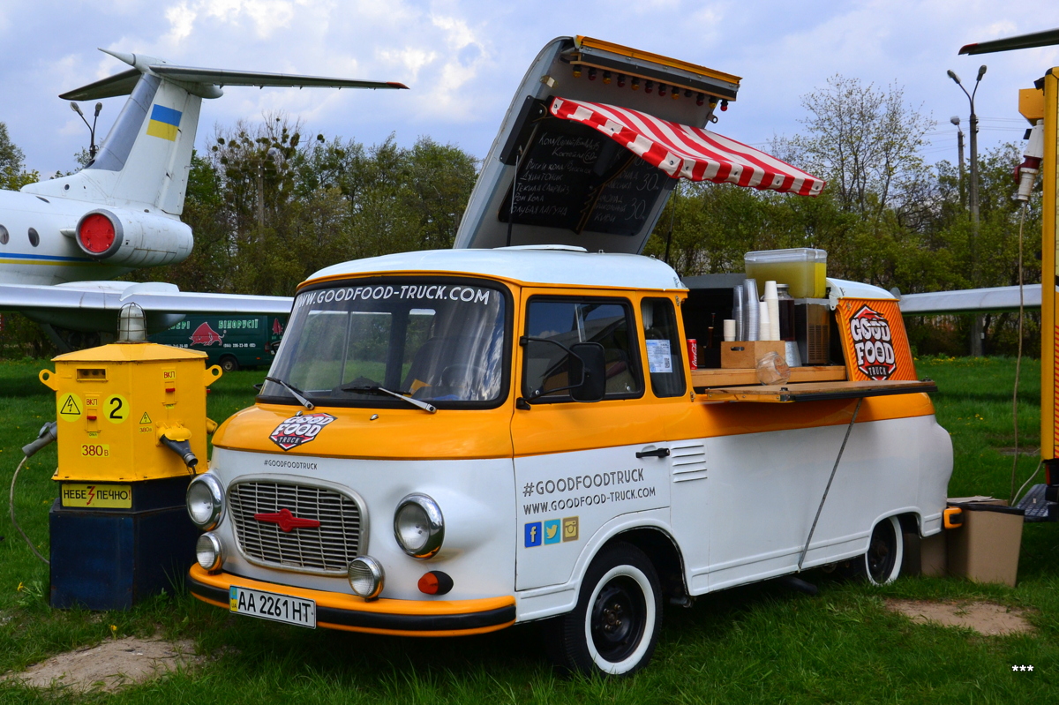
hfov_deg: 49.6
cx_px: 530
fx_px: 1147
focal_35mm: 39
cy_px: 352
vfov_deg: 34.2
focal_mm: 26
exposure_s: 1/500
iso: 400
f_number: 11
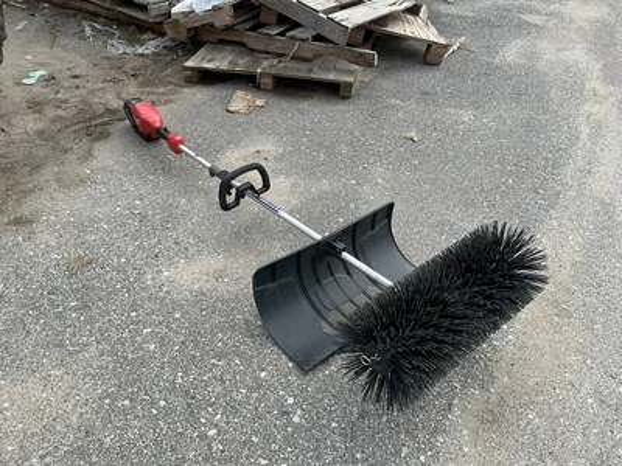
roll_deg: +0.4
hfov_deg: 63.4
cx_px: 311
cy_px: 233
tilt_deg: -37.5
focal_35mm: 28
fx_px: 503
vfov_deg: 49.7
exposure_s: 1/394
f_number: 1.8
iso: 25
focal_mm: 3
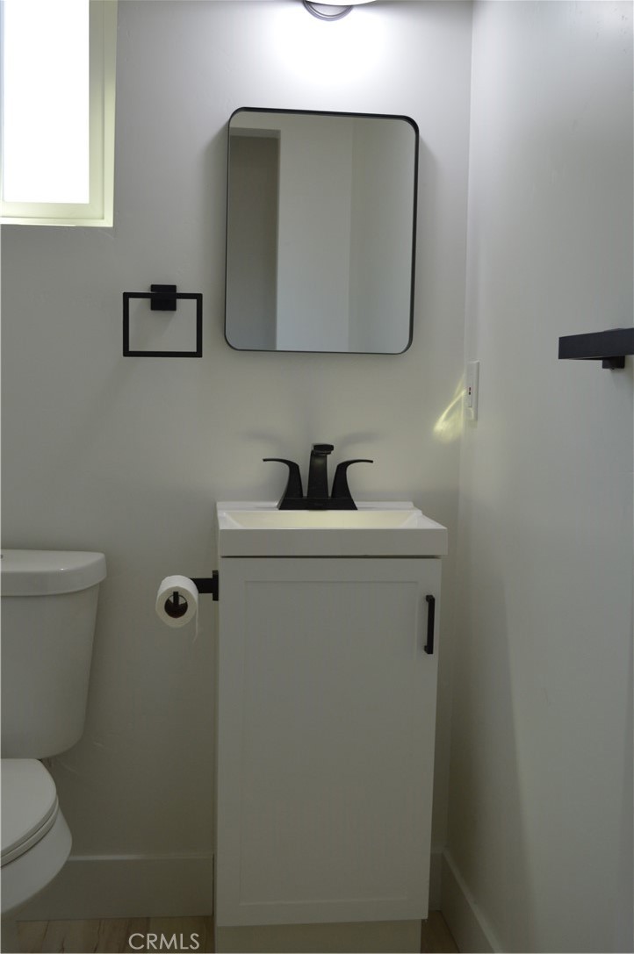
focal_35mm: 39
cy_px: 477
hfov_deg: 34.1
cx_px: 317
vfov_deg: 49.6
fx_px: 1033
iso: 400
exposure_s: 1/100
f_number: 5
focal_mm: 26
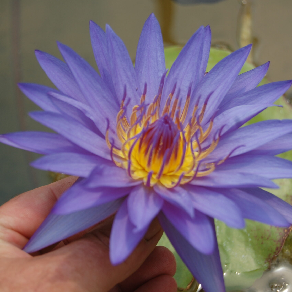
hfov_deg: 16.5
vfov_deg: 16.5
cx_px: 146
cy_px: 146
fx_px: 1008
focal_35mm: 106
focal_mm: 55
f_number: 5.6
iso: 200
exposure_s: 1/640
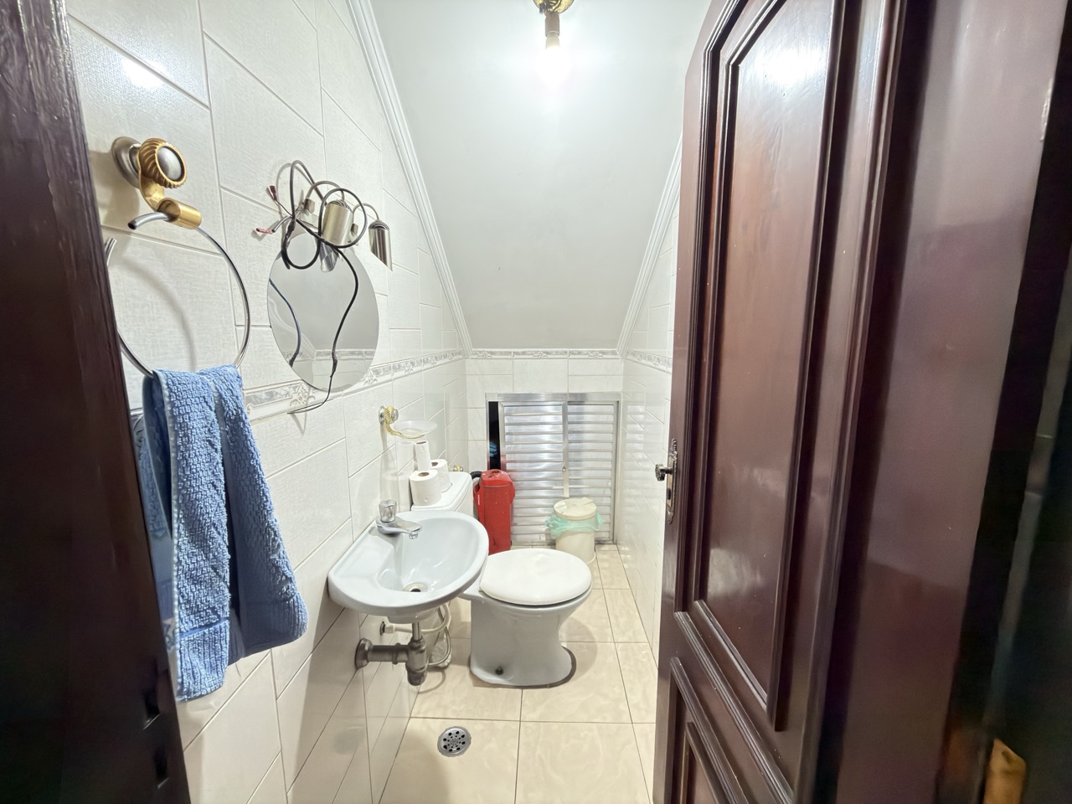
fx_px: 434
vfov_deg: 85.7
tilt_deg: -9.0
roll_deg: +0.3
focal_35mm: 14
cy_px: 402
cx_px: 536
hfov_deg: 102.1
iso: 400
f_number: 2.2
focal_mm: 2.22
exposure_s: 1/20
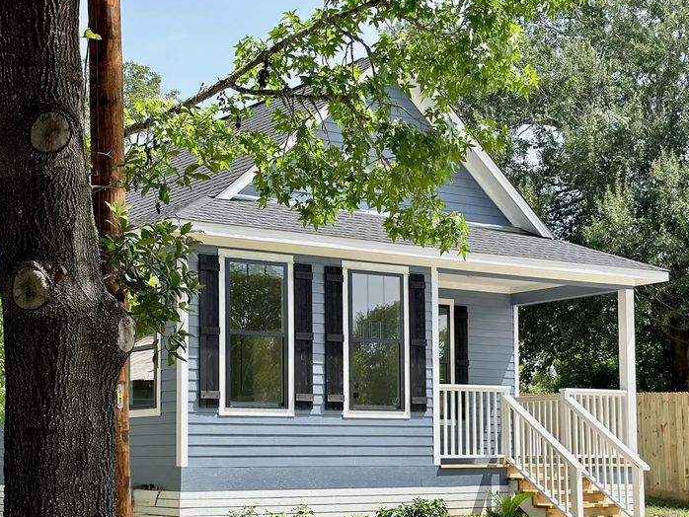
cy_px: 365
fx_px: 1314
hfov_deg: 29.3
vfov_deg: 22.1
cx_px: 276
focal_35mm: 66
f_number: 1.78
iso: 64
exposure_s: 1/2370
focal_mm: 6.76
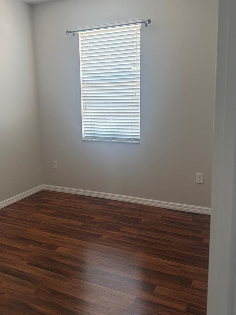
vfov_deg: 56.7
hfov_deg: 44.1
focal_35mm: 32
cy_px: 144
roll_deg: +2.6
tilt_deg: -8.7
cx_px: 105
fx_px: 291
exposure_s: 1/121
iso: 200
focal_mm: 6.76
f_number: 1.78
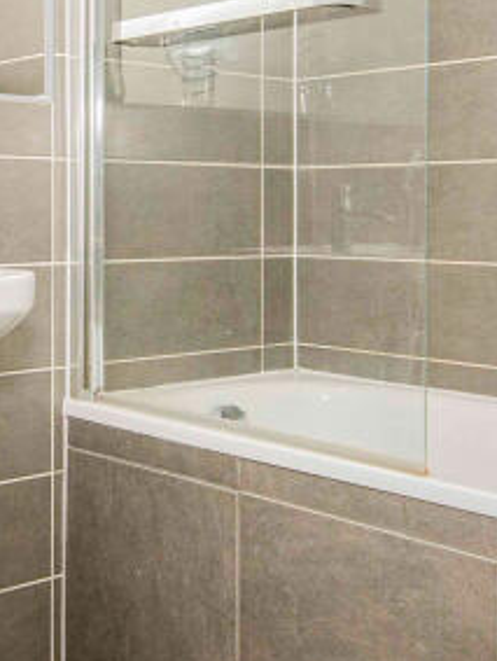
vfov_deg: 35.9
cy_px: 156
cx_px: 33
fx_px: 993
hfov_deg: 26.9
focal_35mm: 52
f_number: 7.1
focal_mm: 10
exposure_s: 1/250
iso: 640
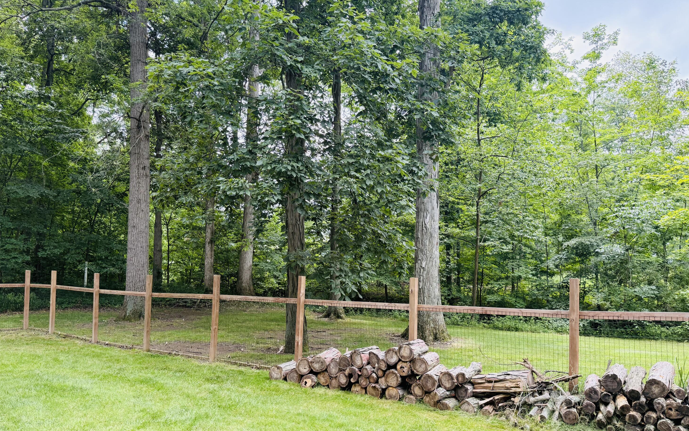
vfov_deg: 47.5
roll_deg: -1.0
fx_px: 488
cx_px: 342
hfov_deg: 70.4
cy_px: 245
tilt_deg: +2.5
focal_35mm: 26
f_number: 1.78
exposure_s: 1/788
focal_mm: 6.76
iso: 100
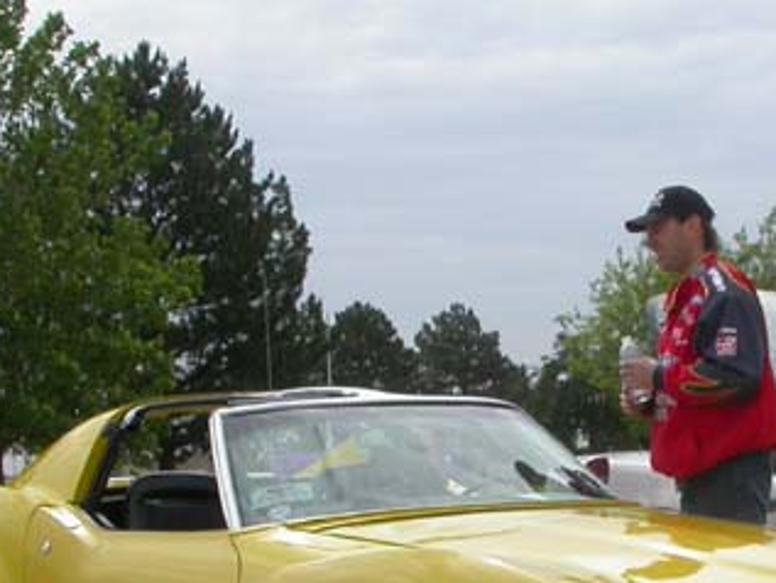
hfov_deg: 20.2
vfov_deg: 15.2
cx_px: 600
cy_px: 536
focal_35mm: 96
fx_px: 2153
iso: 100
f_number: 7.5
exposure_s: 1/342
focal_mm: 7.85
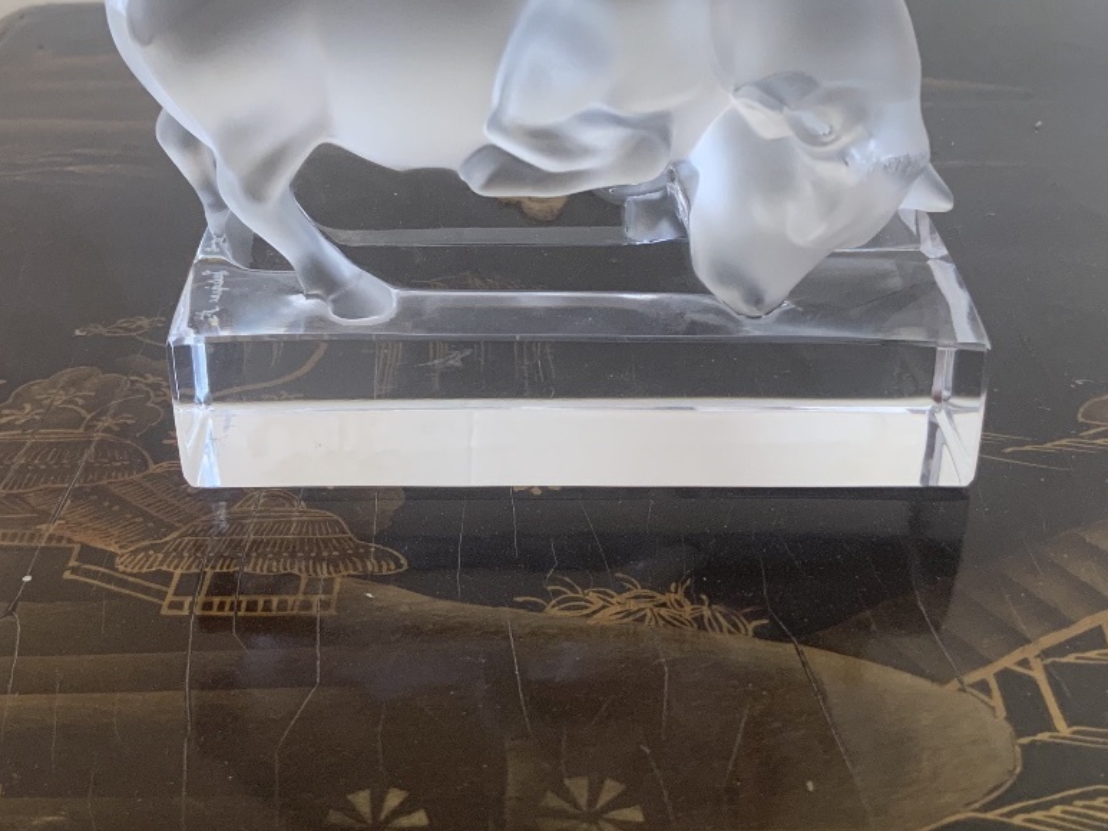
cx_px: 513
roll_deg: +1.0
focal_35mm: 45
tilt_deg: -29.7
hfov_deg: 42.0
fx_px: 1441
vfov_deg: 31.7
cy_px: 222
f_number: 1.8
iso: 64
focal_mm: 3
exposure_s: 1/114
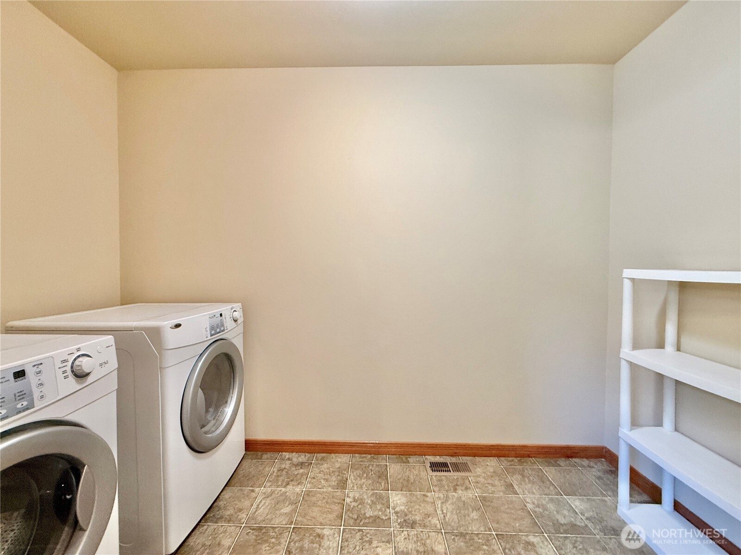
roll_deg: +0.3
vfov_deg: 85.7
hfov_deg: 102.1
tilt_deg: -1.7
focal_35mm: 14
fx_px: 300
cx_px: 370
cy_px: 278
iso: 320
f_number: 2.2
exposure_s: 1/60
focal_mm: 2.22
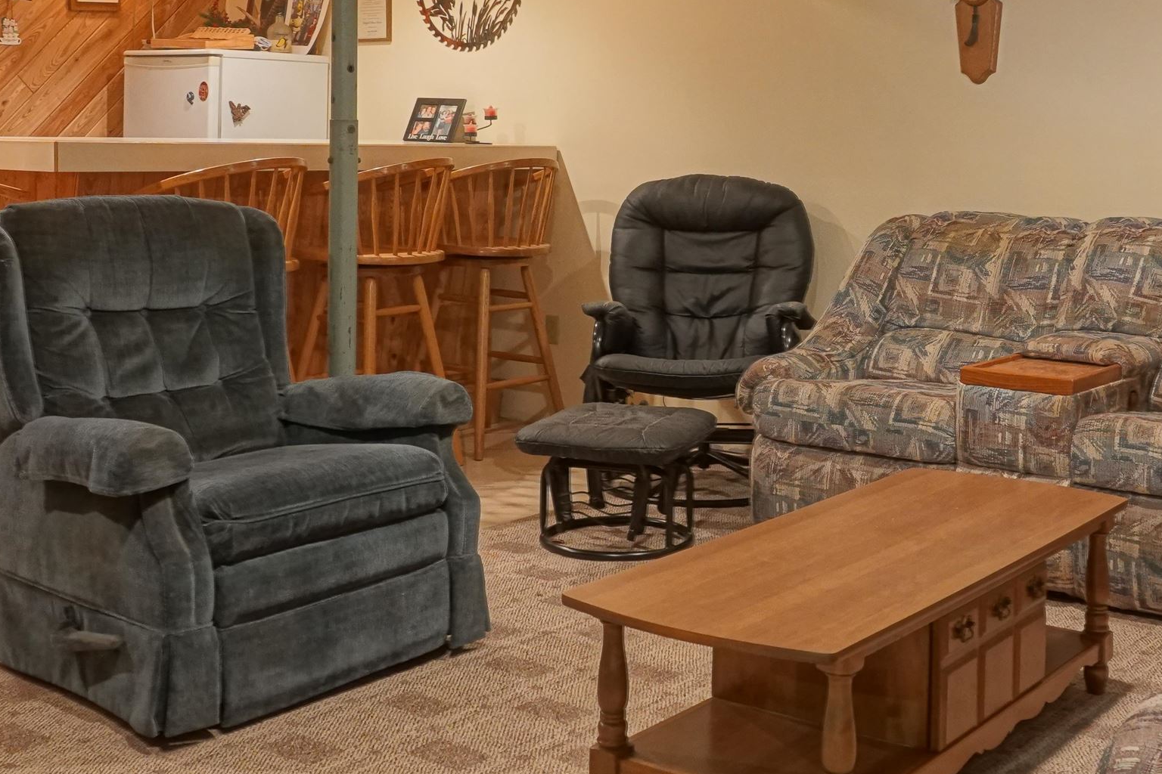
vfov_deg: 27.5
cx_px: 746
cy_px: 150
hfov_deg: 40.7
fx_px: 1549
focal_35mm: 48
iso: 1000
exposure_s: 1/30
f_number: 2.4
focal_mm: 8.8
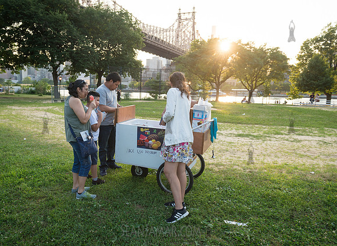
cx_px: 139
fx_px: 286
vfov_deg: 46.5
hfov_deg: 60.6
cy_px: 132
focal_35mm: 30
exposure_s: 1/500
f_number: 4.5
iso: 400
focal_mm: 26
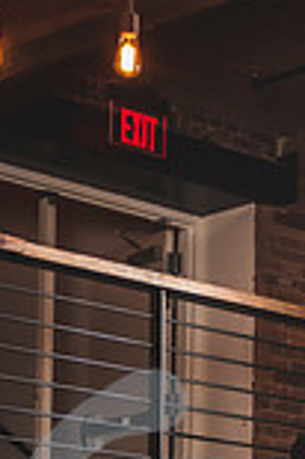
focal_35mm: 151
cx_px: 418
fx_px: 1923
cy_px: 607
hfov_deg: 8.9
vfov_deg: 13.1
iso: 400
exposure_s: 1/160
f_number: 2.8
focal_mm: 52
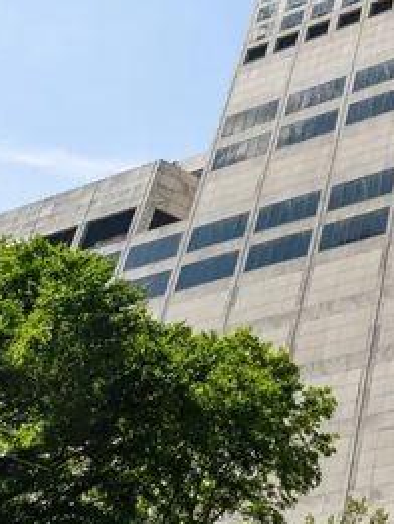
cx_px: 667
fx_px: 1031
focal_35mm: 68
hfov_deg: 18.1
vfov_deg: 25.6
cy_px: -102
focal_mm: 18
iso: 100
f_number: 8
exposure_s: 1/160
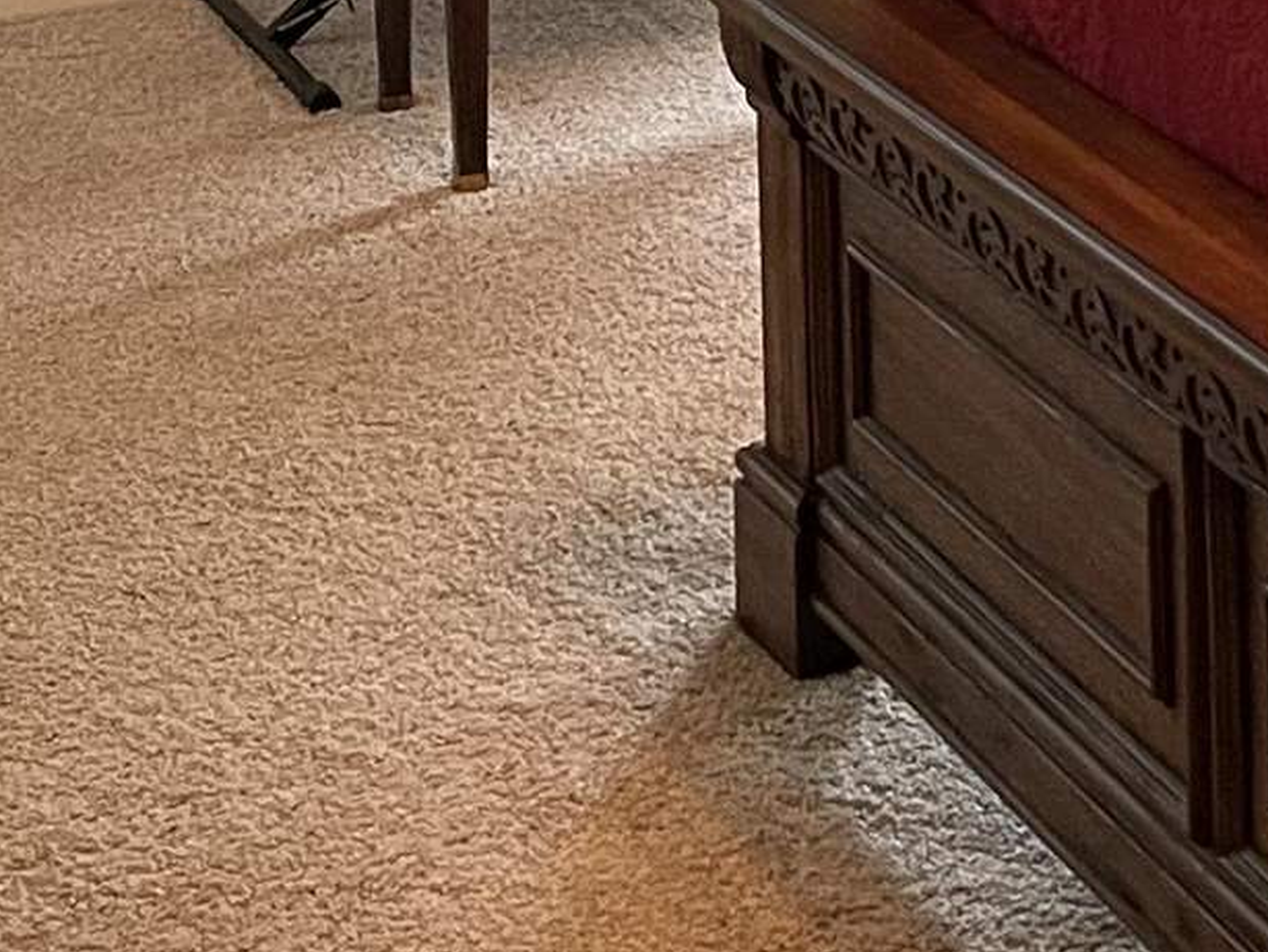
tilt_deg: -6.2
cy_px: -818
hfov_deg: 15.0
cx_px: 1068
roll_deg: +1.2
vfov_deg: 10.6
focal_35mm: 130
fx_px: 4764
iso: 200
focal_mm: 5.1
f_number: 1.6
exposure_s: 1/60
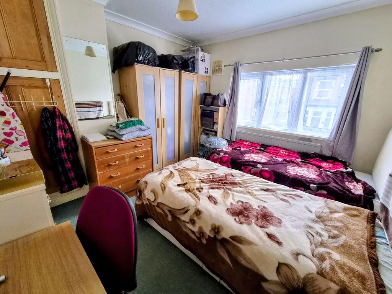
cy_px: 147
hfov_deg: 106.2
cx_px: 196
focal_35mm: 13
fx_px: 147
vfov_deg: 89.9
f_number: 2.2
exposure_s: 1/50
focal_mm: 2.2
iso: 250
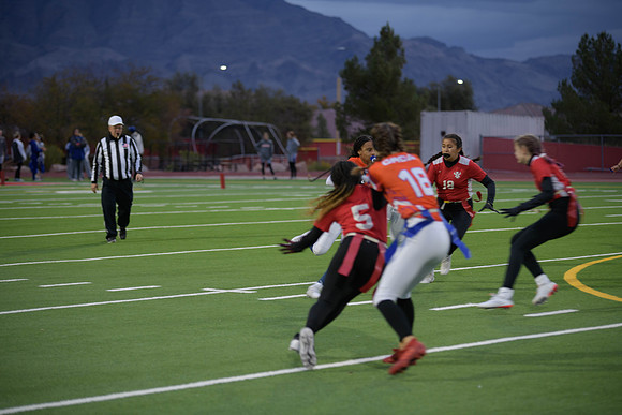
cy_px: 208
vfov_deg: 11.4
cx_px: 311
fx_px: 2074
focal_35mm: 120
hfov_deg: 17.1
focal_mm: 120
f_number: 2.8
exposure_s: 1/200
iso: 400
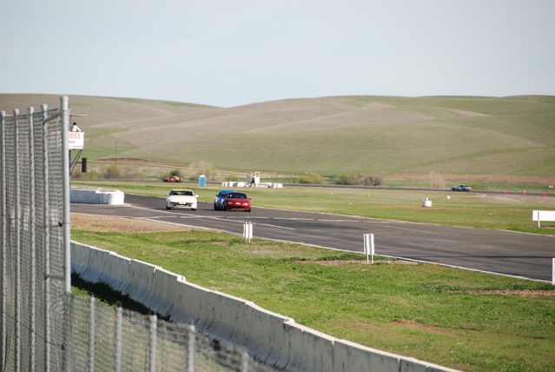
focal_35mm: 300
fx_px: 4631
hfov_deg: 6.9
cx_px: 278
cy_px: 186
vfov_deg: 4.6
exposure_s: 1/800
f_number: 5.6
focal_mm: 200
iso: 200
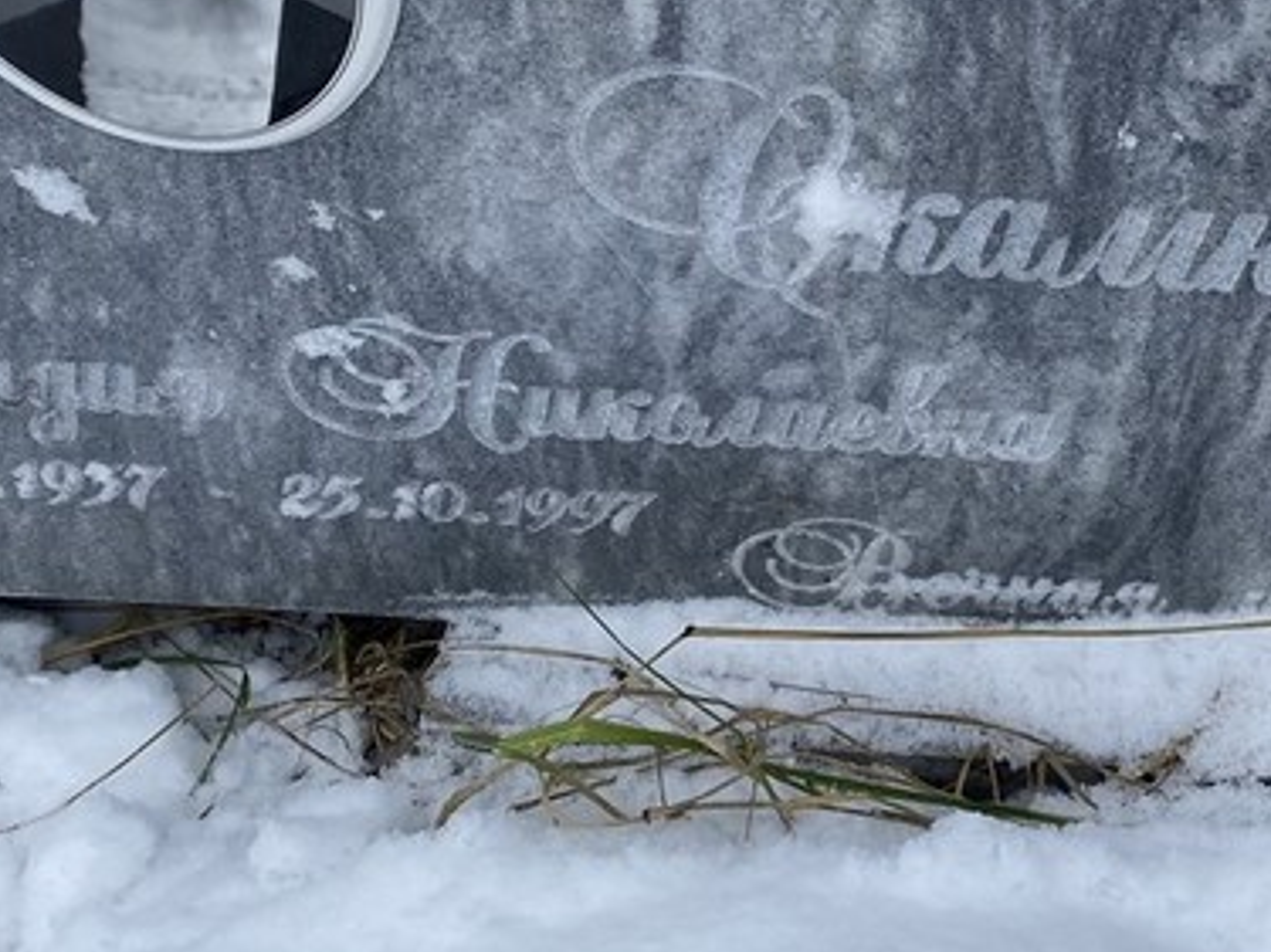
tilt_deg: -49.0
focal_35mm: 71
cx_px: 1176
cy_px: 169
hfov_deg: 26.4
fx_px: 2606
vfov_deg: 20.4
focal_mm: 4.25
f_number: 1.8
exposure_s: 1/711
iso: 32
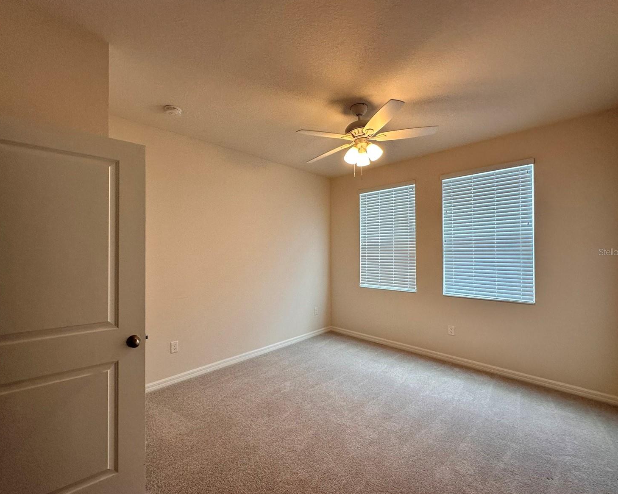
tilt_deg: +0.9
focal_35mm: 15
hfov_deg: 96.8
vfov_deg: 84.0
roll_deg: +1.0
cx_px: 300
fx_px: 274
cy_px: 252
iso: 160
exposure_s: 1/120
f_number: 2.2
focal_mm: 2.22
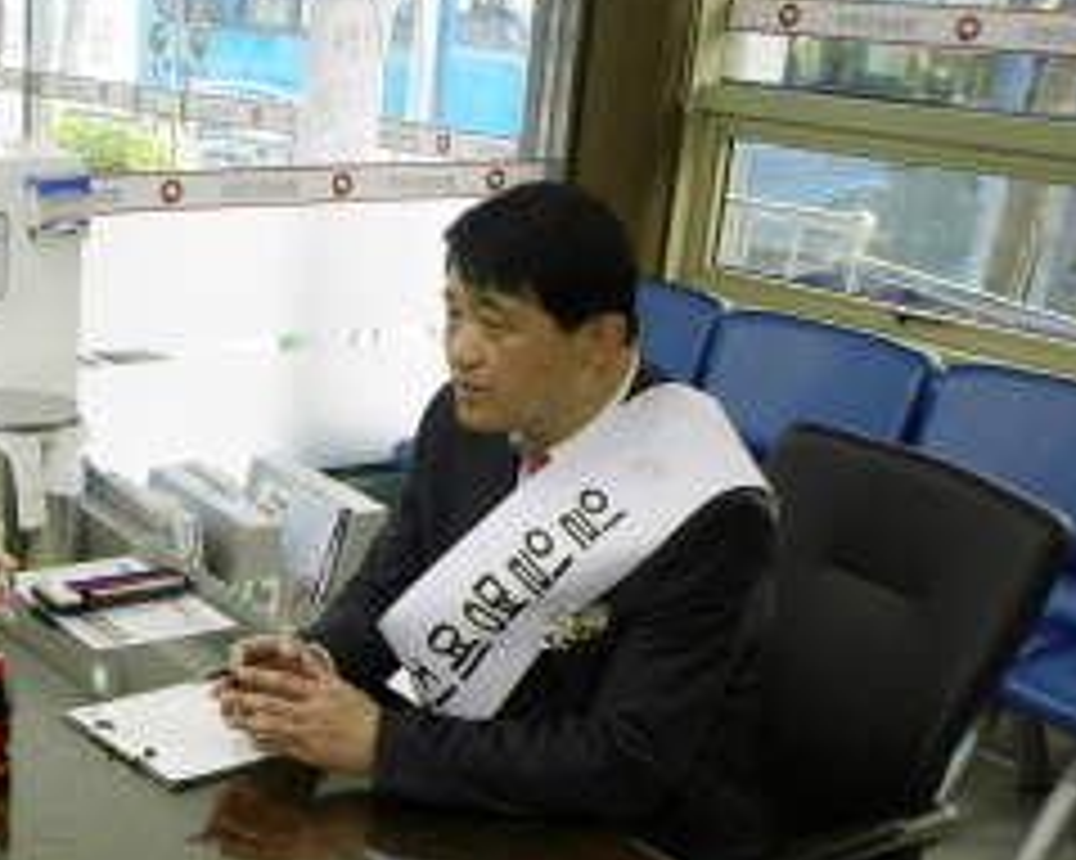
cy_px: 720
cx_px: 86
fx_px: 1687
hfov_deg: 33.3
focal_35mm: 53
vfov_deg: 27.8
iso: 200
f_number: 4.5
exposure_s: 1/40
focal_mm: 18
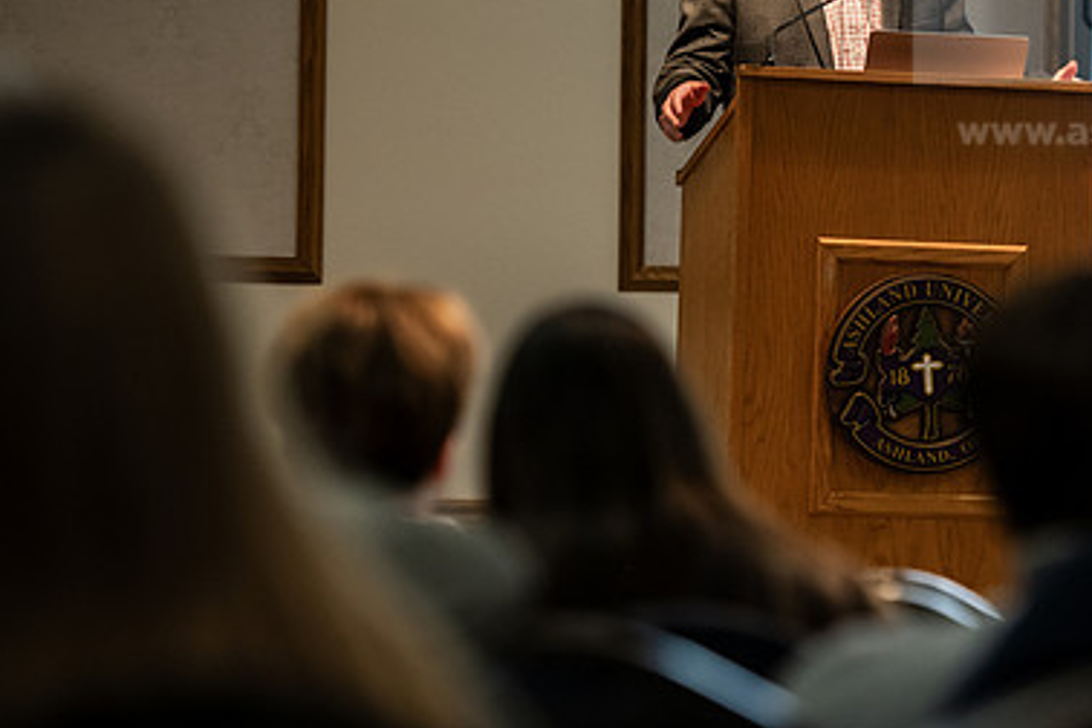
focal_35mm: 215
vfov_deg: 6.4
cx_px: 826
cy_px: 192
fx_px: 6521
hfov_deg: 9.6
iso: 1250
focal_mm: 140
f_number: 3.2
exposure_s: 1/160
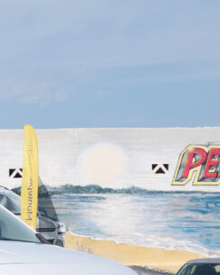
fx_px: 1465
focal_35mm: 180
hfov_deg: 8.3
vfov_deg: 10.6
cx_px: -169
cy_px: 276
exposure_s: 1/500
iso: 160
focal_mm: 38.5
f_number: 9
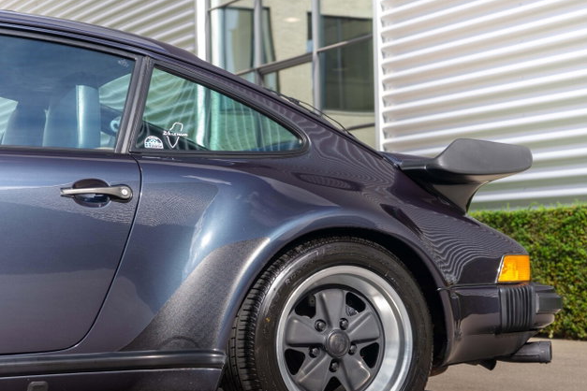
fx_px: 1337
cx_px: 299
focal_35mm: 82
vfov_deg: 16.6
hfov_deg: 24.8
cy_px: 225
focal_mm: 67
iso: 50
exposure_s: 1/80
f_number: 5.6
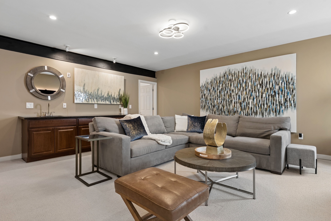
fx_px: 175
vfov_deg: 64.6
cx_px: 166
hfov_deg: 86.9
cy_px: 110
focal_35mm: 19
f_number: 8
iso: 800
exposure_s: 1/20
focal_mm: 19
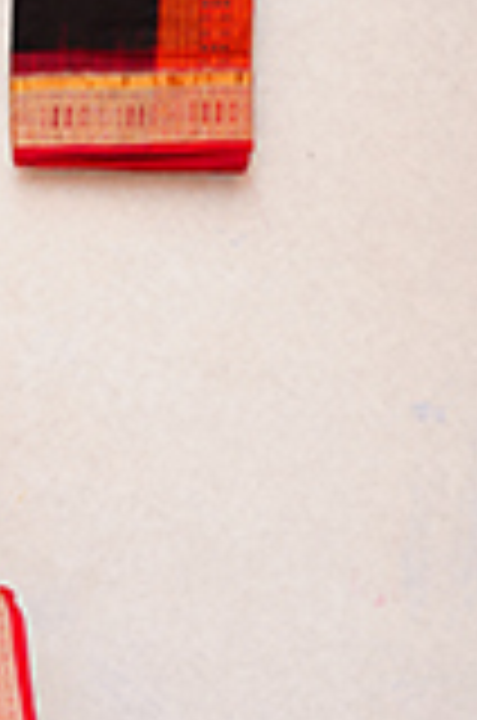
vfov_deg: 21.7
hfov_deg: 13.9
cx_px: -155
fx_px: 1876
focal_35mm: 94
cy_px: 315
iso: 800
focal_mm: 30
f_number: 4
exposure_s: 1/100
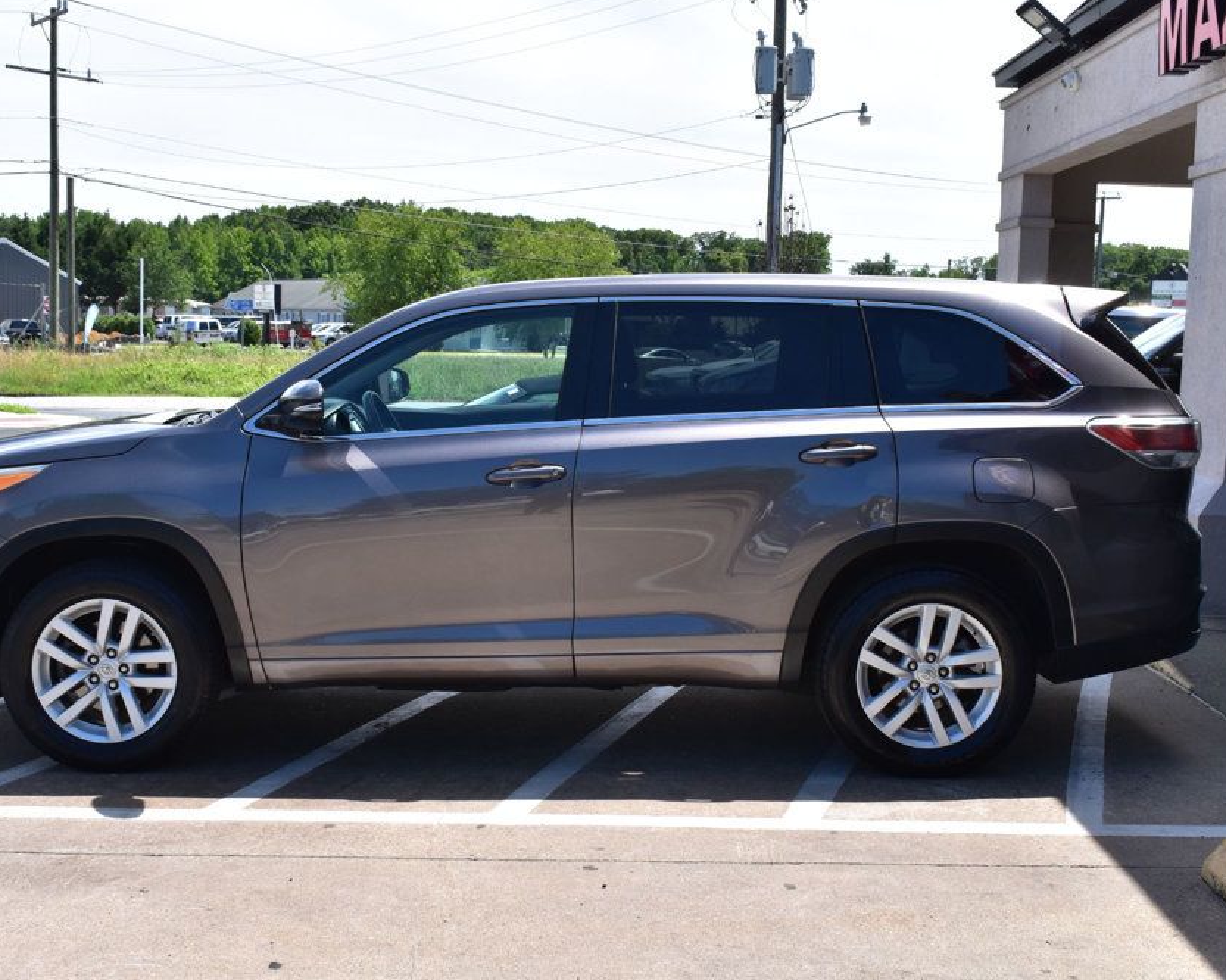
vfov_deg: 33.4
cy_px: 493
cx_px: 586
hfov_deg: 41.2
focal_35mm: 45
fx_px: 1632
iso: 400
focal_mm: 26
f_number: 11
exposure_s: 1/400
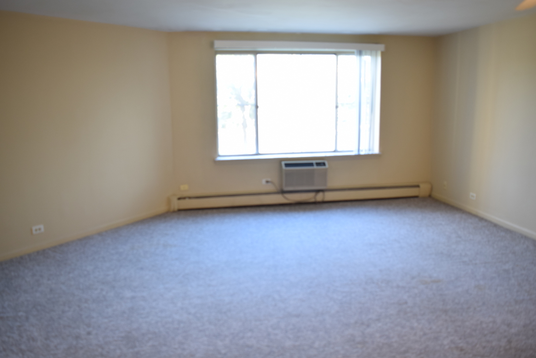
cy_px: 179
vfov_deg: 47.9
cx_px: 268
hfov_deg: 67.4
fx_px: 402
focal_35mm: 27
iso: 400
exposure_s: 1/30
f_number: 3.5
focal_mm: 18
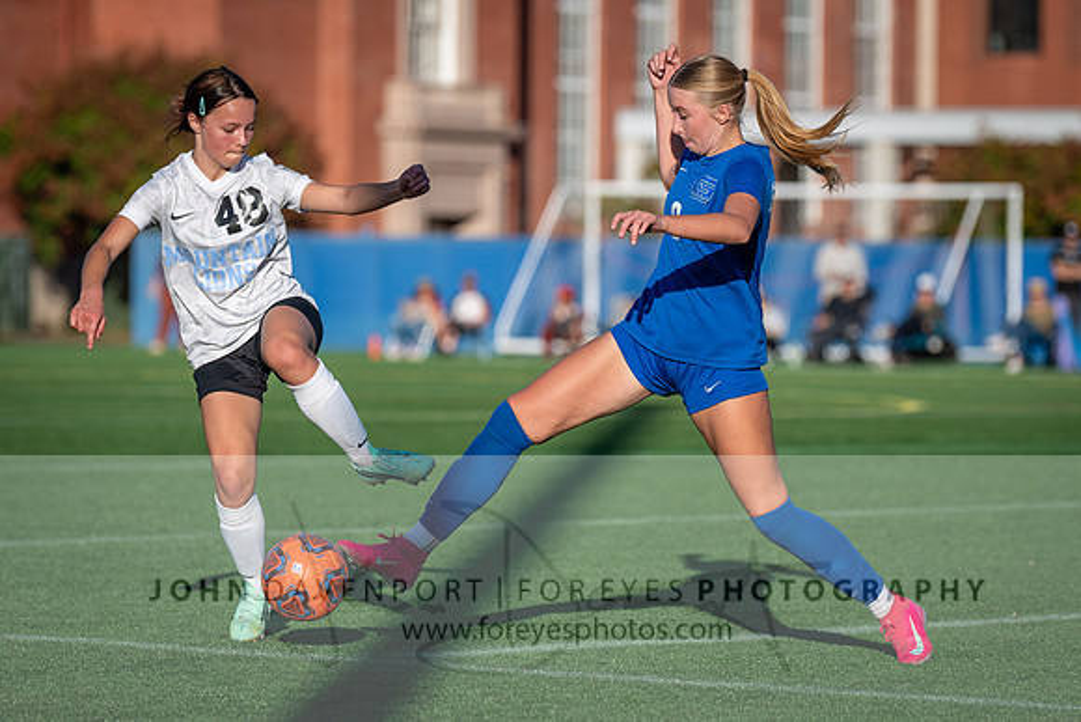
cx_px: 645
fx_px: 6955
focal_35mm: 232
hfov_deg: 8.9
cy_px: 336
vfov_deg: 5.9
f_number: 2.8
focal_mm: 150
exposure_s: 1/2000
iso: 110
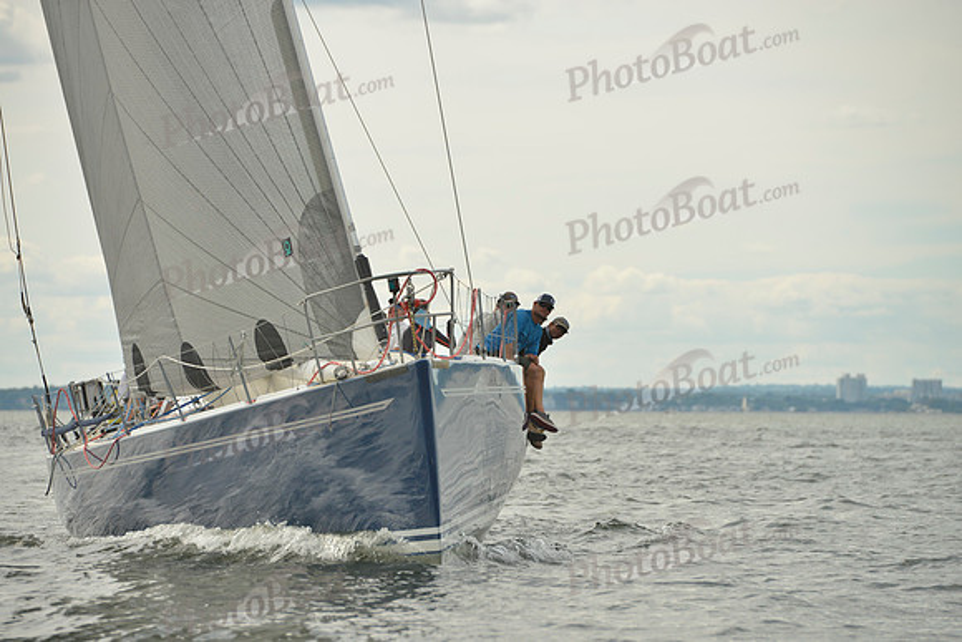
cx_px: 481
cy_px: 321
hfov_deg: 10.3
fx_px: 5345
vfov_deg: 6.9
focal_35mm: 200
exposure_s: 1/1000
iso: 200
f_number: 7.1
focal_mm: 200
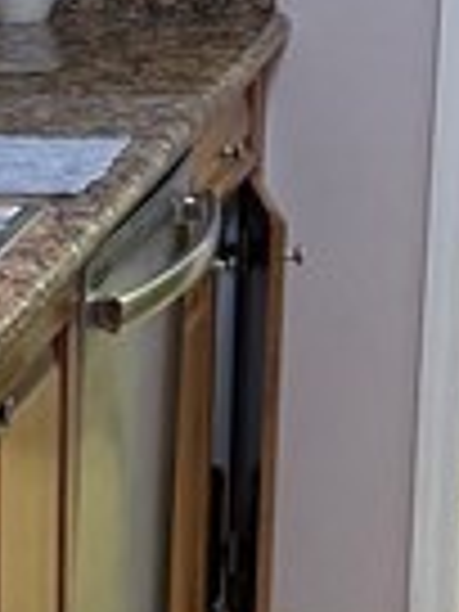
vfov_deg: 10.8
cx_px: -346
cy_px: 603
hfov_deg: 7.9
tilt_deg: -15.9
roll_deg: +0.5
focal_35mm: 181
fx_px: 3200
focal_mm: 6.76
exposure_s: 1/60
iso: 250
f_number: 1.78
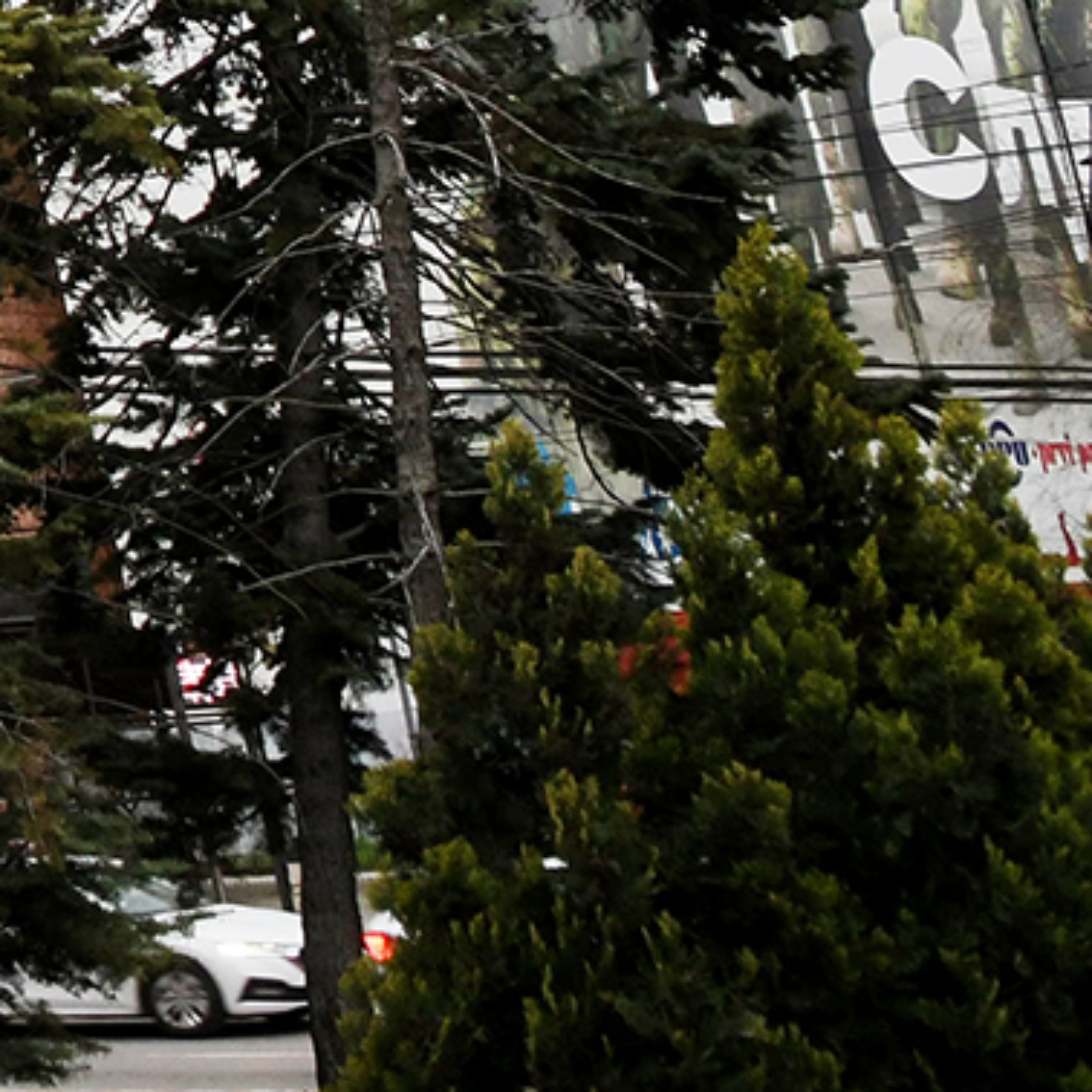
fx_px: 4818
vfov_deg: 12.2
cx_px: -1959
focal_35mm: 135
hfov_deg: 10.2
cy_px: -663
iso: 640
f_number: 3.5
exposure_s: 1/125
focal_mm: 24
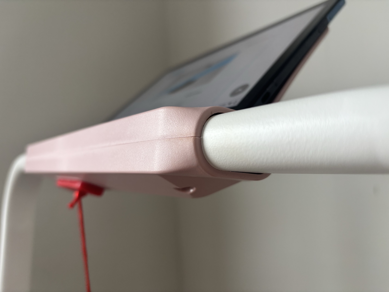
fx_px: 292
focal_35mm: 26
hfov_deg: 67.3
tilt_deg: +1.9
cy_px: 146
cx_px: 194
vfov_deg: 53.1
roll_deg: +3.0
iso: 125
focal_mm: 5.96
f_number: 1.6
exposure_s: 1/119
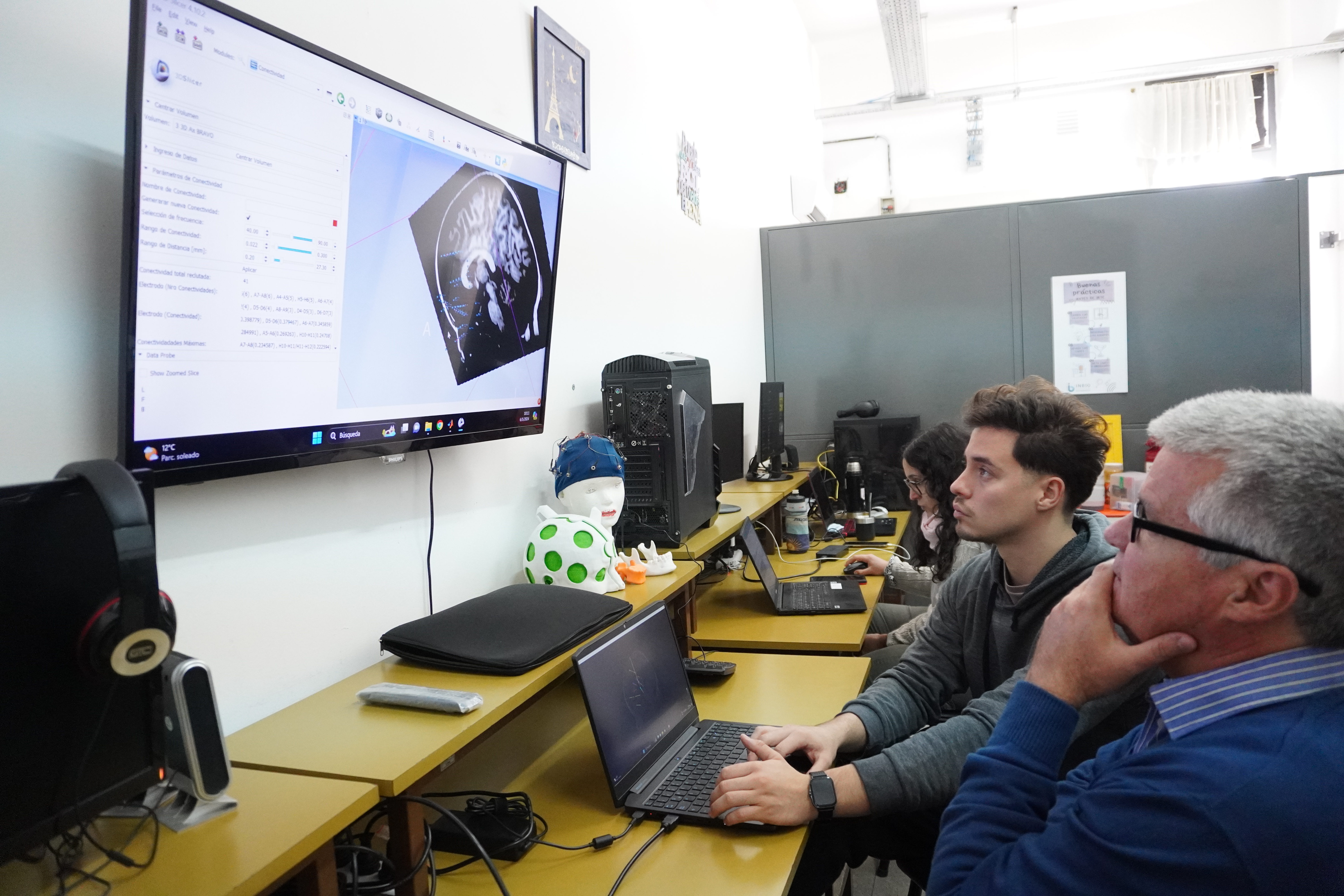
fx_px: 896
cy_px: 448
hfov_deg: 73.7
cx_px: 672
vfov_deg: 53.1
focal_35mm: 24
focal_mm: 16
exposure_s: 1/125
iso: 3200
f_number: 3.5
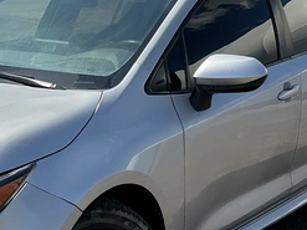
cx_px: 48
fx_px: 753
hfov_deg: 22.6
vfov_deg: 17.3
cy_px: 155
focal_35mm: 85
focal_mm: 3
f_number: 1.8
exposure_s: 1/1730
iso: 25
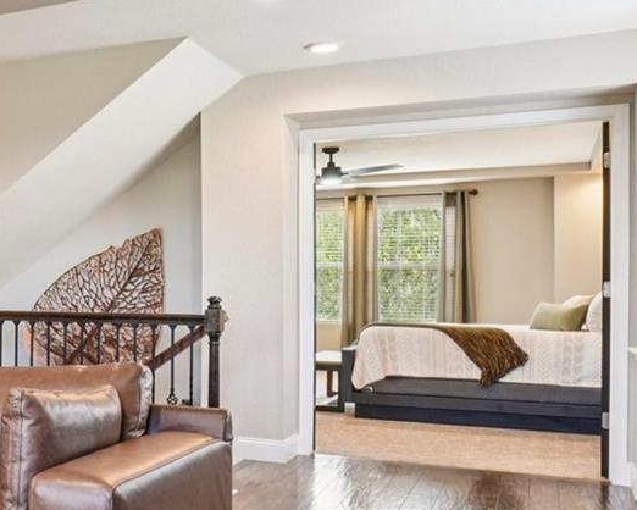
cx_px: -209
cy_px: 288
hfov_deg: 30.3
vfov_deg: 31.8
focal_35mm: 47
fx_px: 895
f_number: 8
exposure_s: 1/6
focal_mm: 11
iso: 400
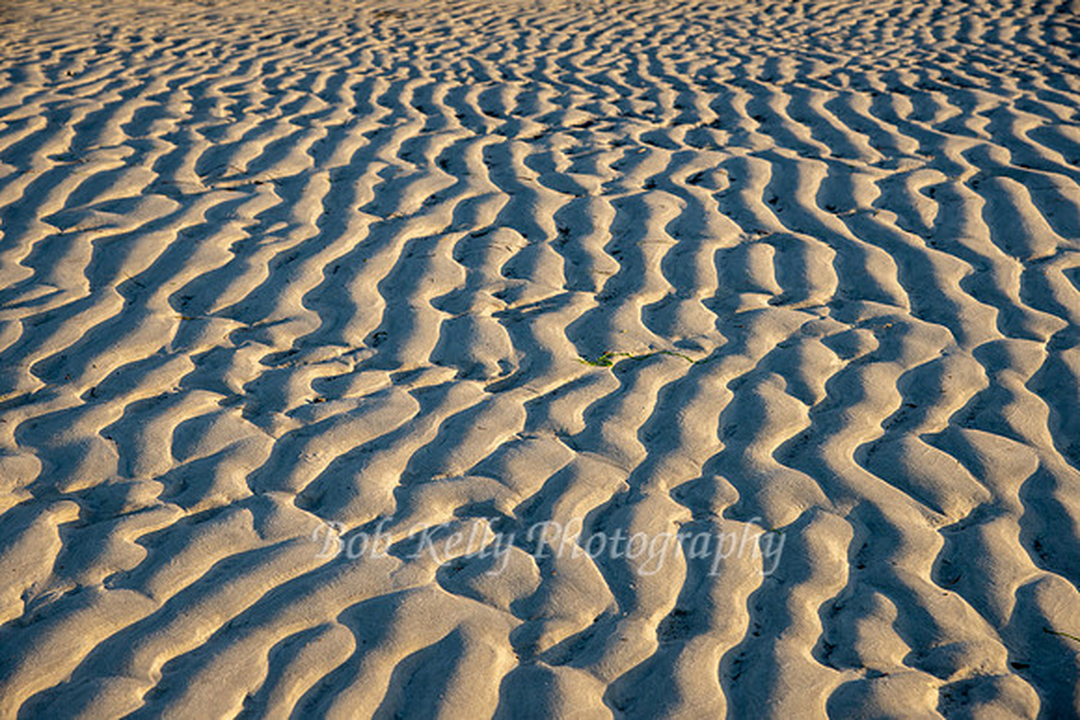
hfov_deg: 27.0
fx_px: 2250
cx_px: 540
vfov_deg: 18.2
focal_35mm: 75
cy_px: 360
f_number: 8
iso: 500
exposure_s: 1/400
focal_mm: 75
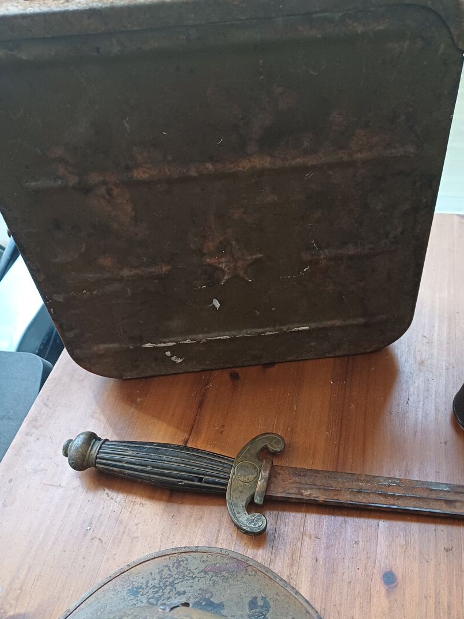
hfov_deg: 45.2
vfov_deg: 58.1
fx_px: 554
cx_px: 276
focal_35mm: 31
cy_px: 352
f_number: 1.8
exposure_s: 1/33.3
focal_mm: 4.65
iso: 320
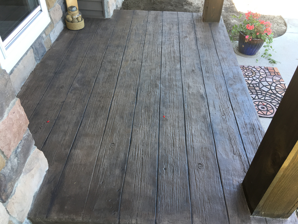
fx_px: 250
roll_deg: -1.4
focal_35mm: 29
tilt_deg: -42.5
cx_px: 149
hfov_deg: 61.7
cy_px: 112
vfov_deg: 48.2
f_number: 2.2
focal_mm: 4.15
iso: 40
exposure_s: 1/120
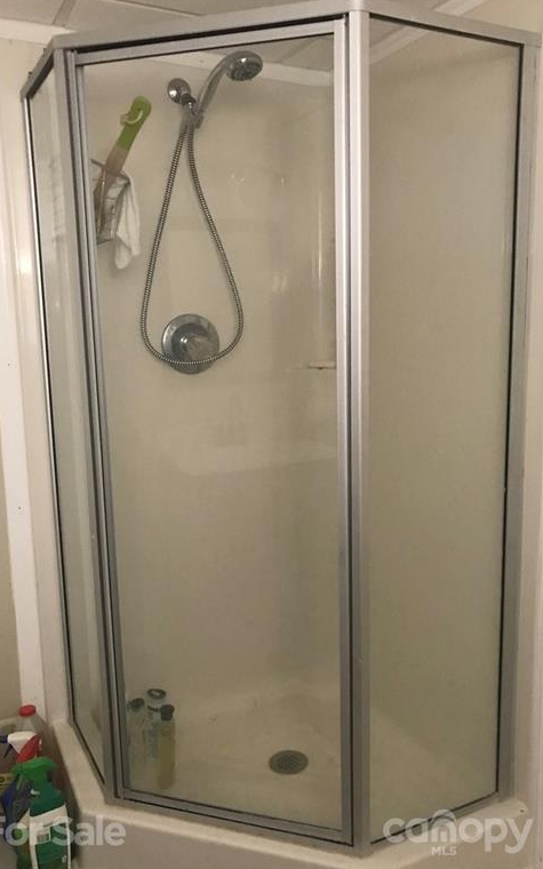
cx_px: 309
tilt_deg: -8.3
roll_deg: +2.0
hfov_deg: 41.7
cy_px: 433
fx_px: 710
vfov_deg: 62.9
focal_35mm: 30
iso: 100
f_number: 1.8
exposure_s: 1/11
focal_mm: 3.99
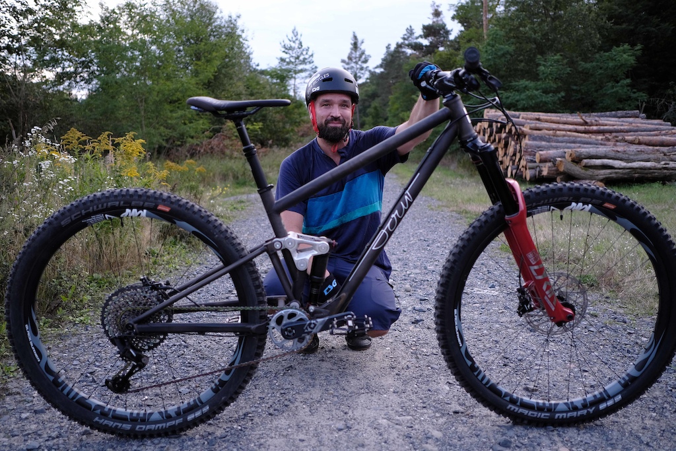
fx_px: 657
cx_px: 338
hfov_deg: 54.4
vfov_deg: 37.9
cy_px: 226
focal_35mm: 35
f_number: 2
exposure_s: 1/500
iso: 400
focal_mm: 23
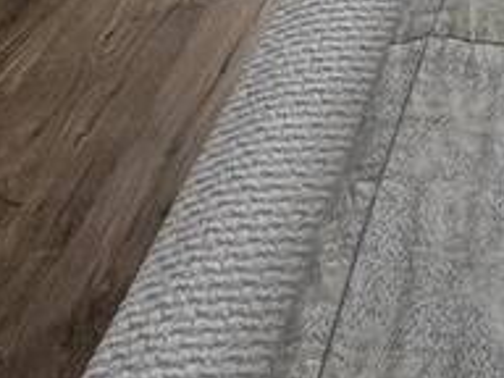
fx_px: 1529
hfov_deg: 15.6
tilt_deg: -6.3
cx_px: 953
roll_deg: -0.6
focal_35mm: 105
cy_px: -882
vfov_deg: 9.5
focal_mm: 2.22
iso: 50
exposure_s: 1/1078
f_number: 2.2
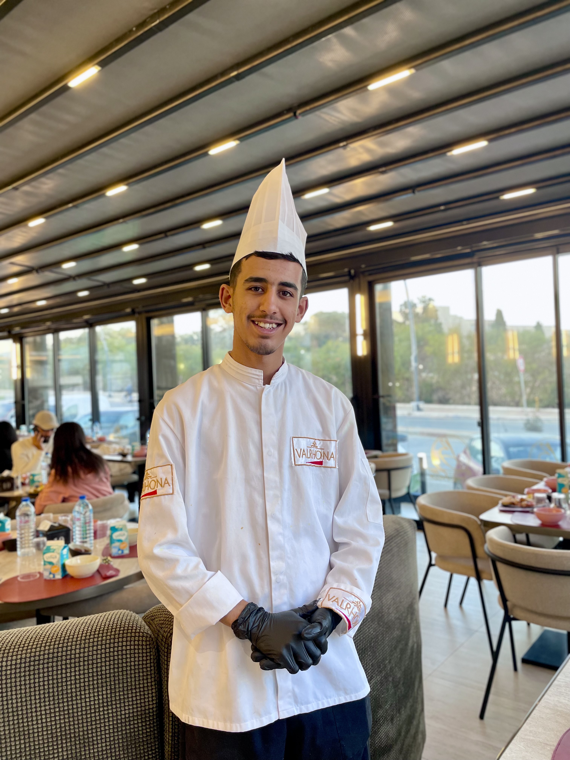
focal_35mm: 26
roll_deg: +2.4
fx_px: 571
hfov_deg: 53.1
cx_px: 285
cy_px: 380
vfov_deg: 67.3
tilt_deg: +0.7
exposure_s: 1/50
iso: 80
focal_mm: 4.2
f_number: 1.6
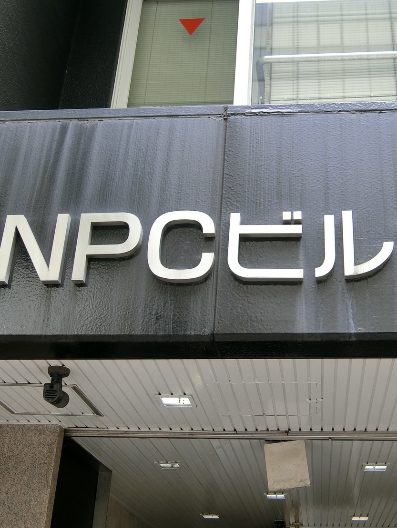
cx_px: 263
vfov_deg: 38.9
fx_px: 749
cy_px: 273
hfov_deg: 29.5
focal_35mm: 49
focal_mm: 7.2
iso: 100
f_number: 3.4
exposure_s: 1/125
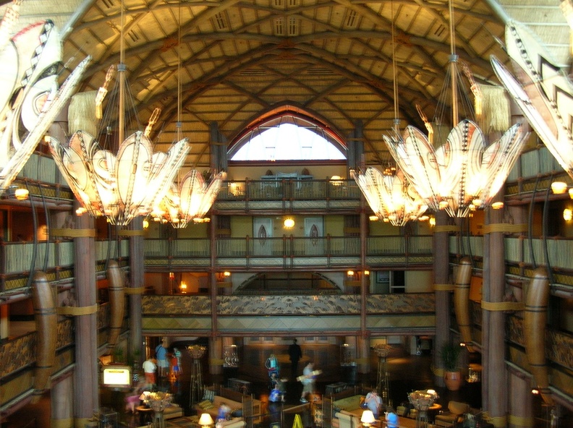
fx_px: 595
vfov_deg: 39.6
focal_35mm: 36
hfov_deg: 51.4
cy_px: 214
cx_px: 286
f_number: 2.7
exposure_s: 1/3.1
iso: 125
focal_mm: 6
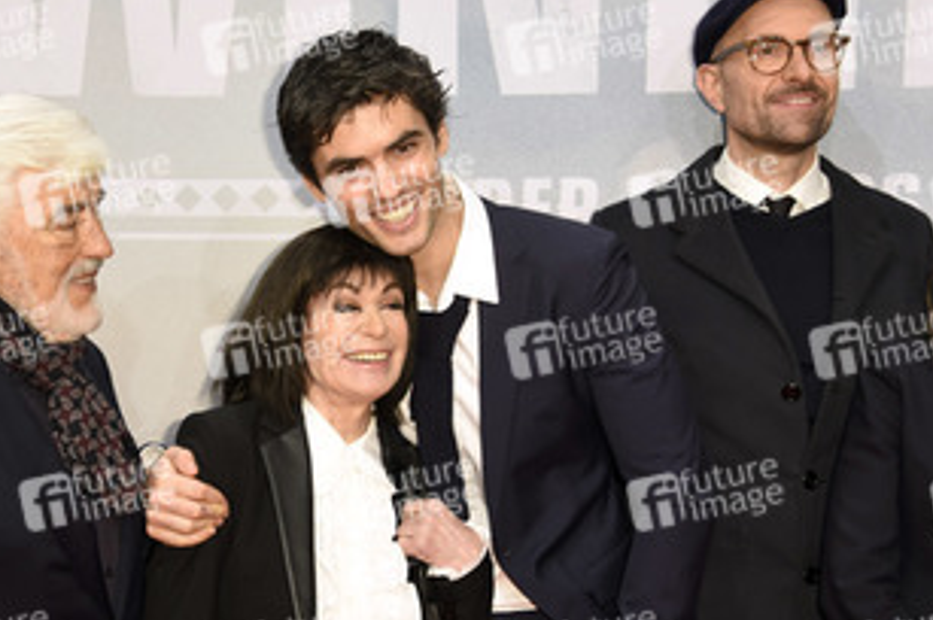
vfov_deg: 15.0
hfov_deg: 22.3
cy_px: 419
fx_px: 2356
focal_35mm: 91
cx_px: 321
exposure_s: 1/160
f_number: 5.6
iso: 800
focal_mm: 62
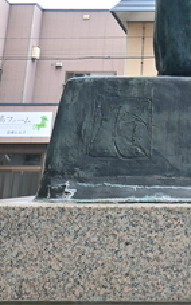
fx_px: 574
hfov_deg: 18.1
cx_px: 219
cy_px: -89
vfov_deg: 25.7
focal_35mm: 69
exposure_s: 1/50
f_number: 10
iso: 200
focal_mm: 16
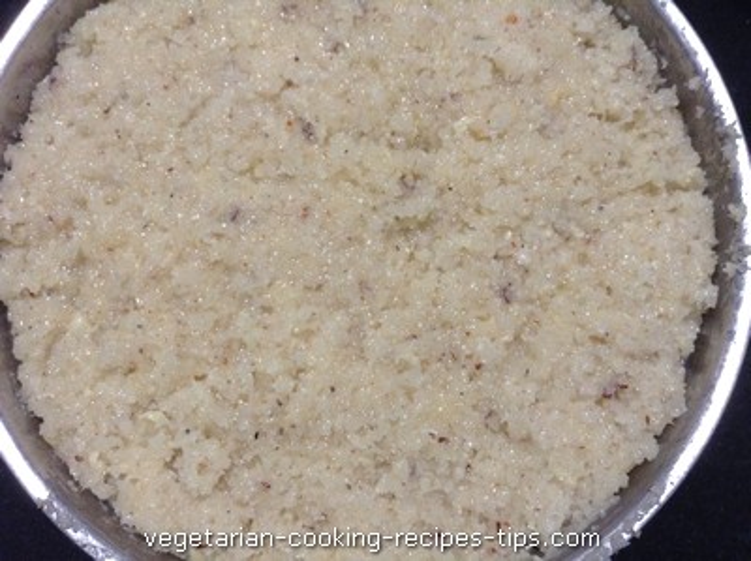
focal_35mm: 33
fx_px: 715
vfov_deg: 42.9
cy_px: 280
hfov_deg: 55.4
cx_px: 376
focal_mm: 3.3
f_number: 2.4
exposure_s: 1/20
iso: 200
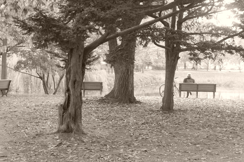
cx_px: 122
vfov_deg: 16.5
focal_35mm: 82
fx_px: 559
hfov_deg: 24.6
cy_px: 81
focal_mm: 55
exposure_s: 1/15
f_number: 7.1
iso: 400
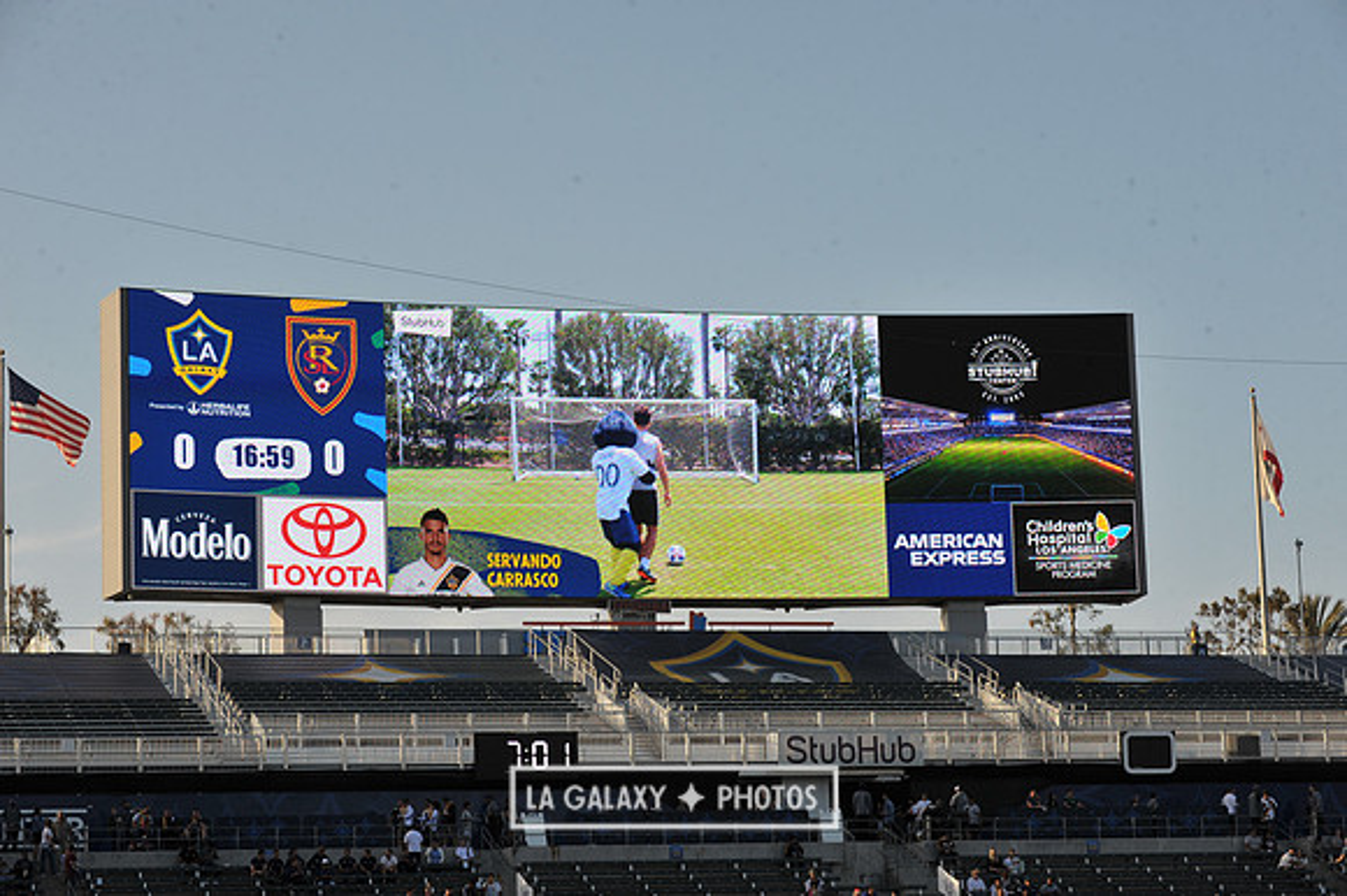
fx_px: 3926
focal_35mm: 105
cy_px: 448
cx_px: 674
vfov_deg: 13.0
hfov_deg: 19.5
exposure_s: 1/500
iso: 400
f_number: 11
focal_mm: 105
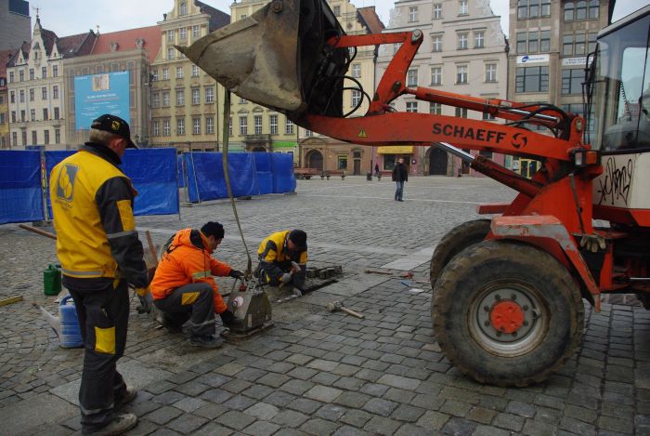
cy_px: 218
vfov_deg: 48.1
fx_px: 488
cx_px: 325
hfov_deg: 67.3
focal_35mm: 27
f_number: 8
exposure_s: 1/500
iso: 800
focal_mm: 18
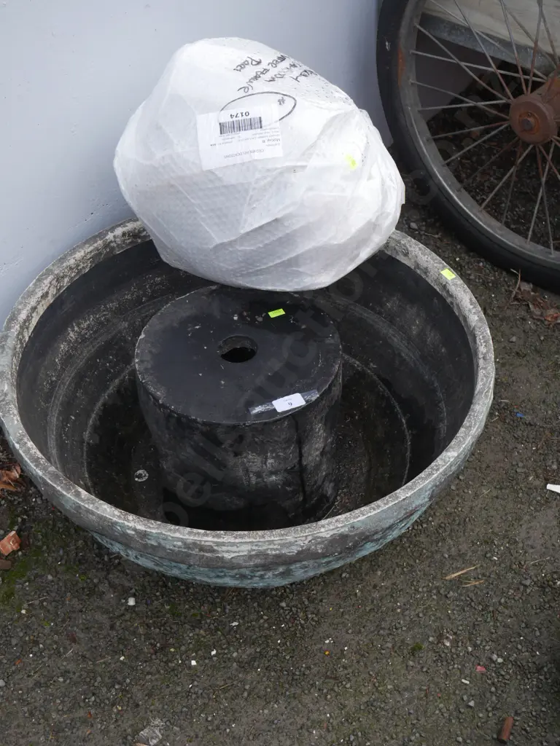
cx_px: 280
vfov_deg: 38.2
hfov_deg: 29.1
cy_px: 373
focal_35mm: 50
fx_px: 1078
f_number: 5.3
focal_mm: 25
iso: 250
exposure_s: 1/60
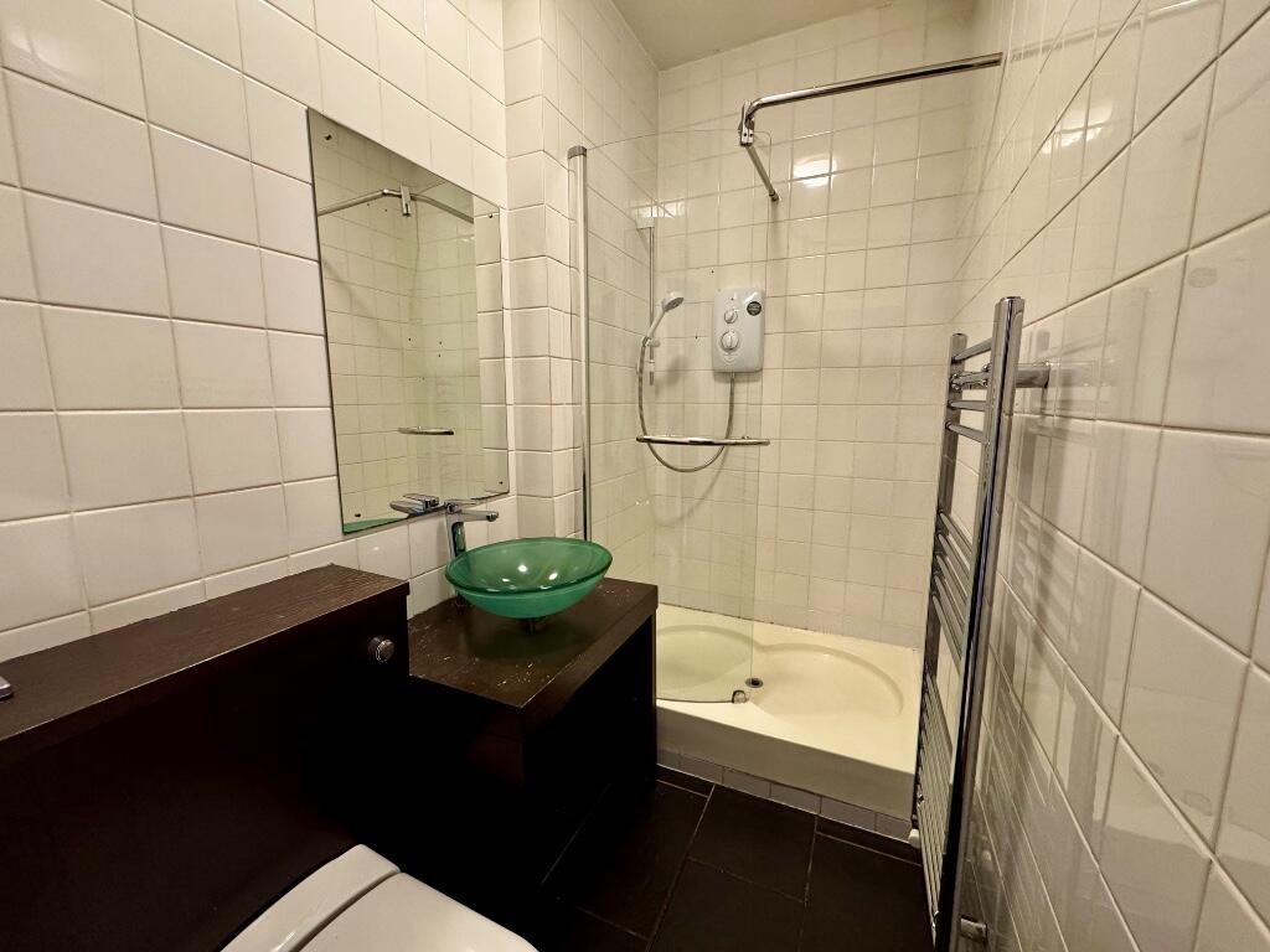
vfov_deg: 85.7
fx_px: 514
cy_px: 476
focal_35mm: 14
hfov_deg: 102.1
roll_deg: +0.2
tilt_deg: -8.1
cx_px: 635
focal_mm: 2.22
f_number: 2.2
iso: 250
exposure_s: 1/50
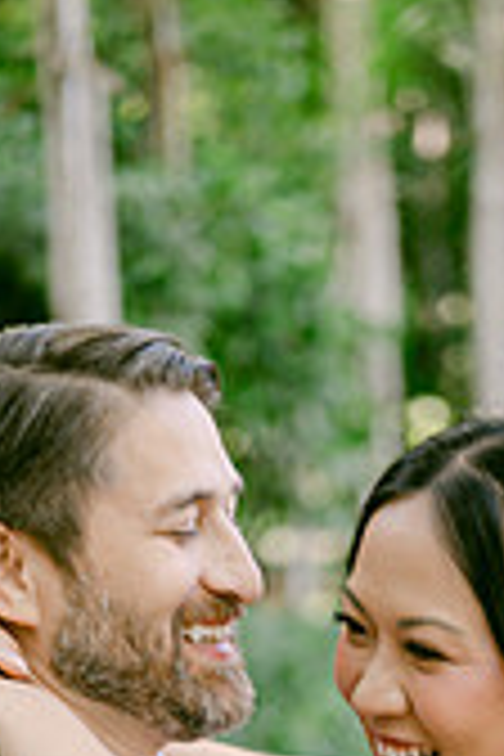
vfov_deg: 14.6
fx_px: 2814
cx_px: 385
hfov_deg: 10.2
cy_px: 1008
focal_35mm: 134
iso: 100
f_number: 2
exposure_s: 1/125
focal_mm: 50
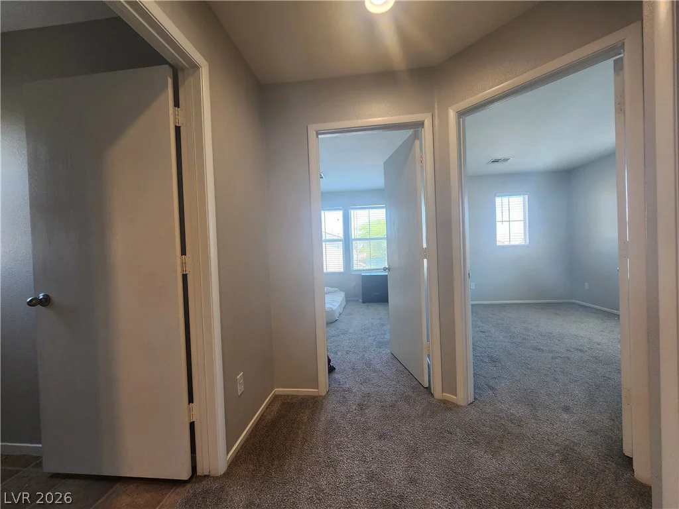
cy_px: 254
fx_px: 255
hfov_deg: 106.2
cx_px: 340
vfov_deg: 89.9
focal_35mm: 13
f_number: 2.2
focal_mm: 2.2
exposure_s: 1/60
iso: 125
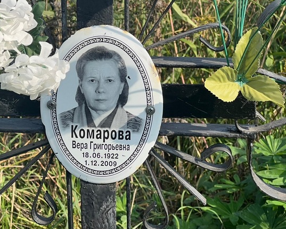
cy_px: 125
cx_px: 89
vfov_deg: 13.7
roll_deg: -1.5
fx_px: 948
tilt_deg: -17.7
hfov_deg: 17.1
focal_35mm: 112
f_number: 2.8
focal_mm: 9
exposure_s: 1/391
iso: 32
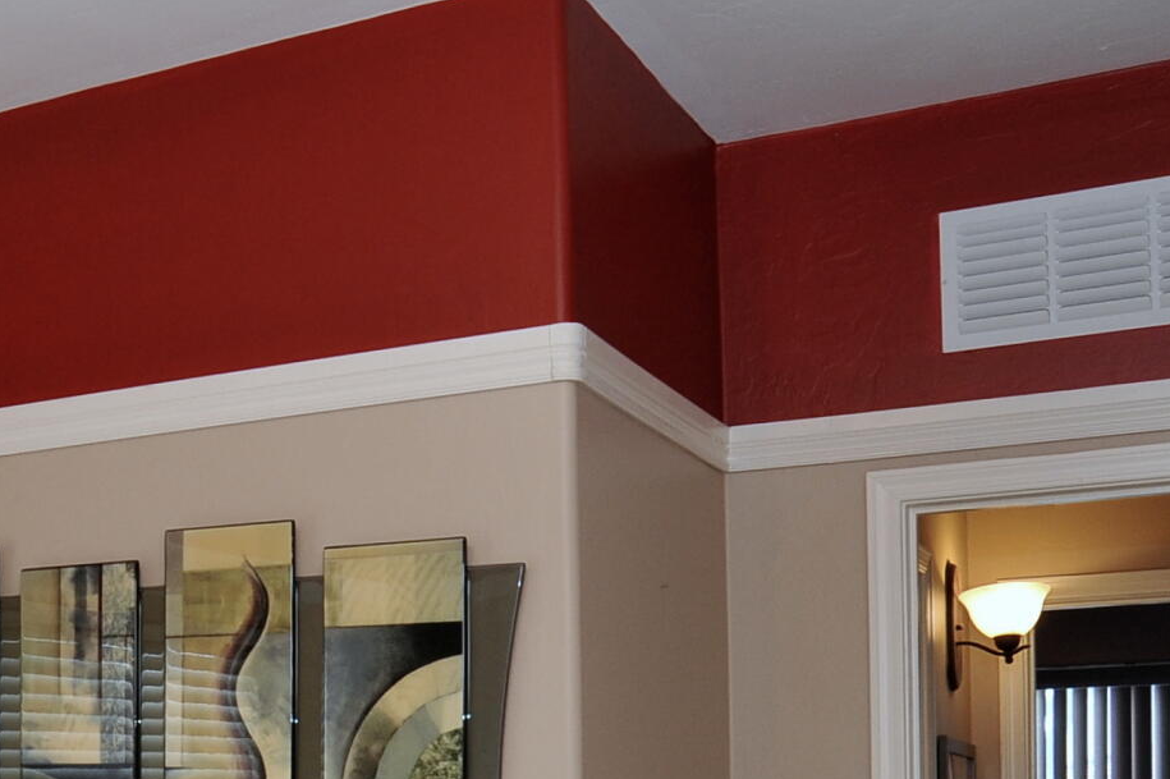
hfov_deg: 30.8
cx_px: -72
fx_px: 1916
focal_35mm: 59
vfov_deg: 22.2
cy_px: 762
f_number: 9
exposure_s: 1/30
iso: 800
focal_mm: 18
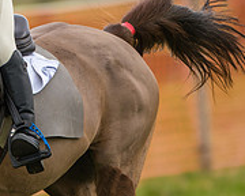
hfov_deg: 1.4
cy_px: -18
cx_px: -47
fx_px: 10224
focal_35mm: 1410
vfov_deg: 1.1
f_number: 4
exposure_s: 1/1600
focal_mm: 400
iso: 400
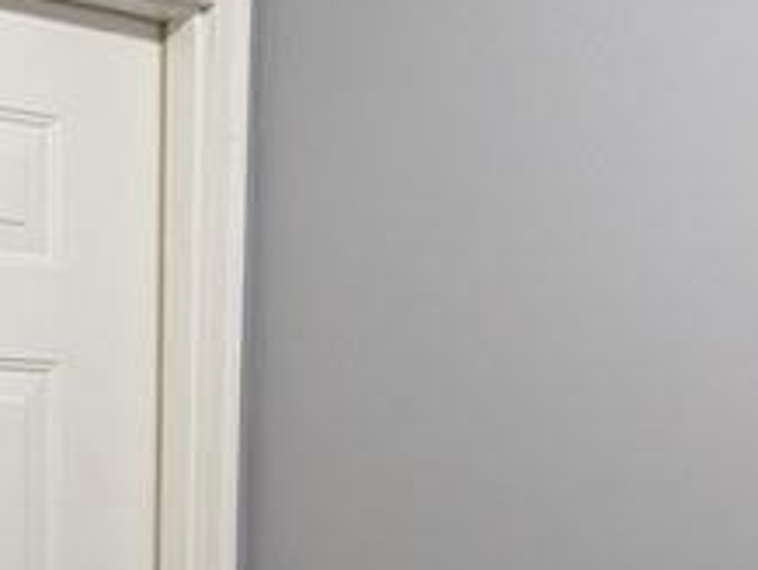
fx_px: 1644
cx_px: 297
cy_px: 730
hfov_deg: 25.9
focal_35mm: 75
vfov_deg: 18.4
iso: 808
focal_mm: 2.35
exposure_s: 1/60
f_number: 2.2
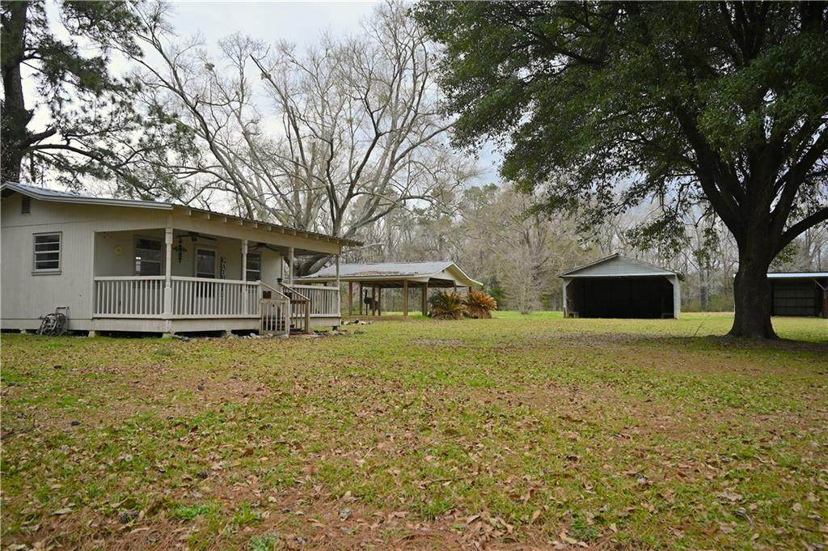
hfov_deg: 62.8
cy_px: 276
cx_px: 414
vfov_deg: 44.2
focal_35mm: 30
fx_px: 678
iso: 800
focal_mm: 29.5
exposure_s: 1/640
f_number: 6.3
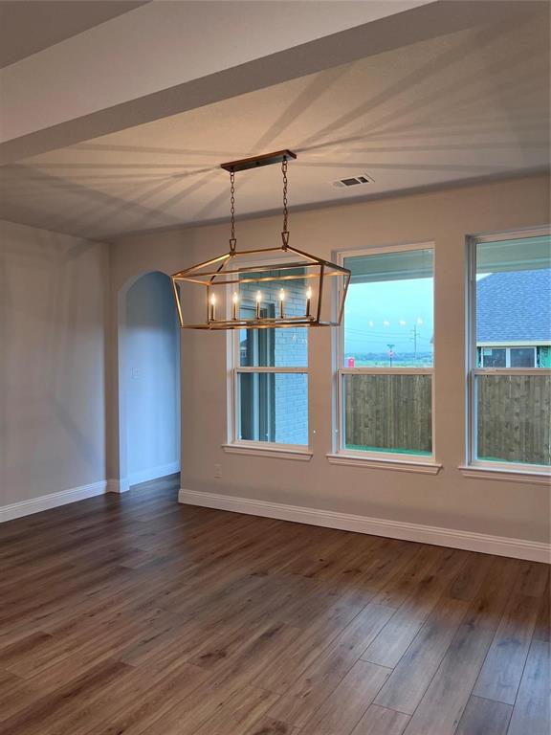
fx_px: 552
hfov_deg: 53.1
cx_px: 276
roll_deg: -0.3
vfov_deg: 67.3
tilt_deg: -0.7
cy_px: 368
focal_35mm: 26
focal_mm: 5.1
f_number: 1.6
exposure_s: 1/120
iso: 125
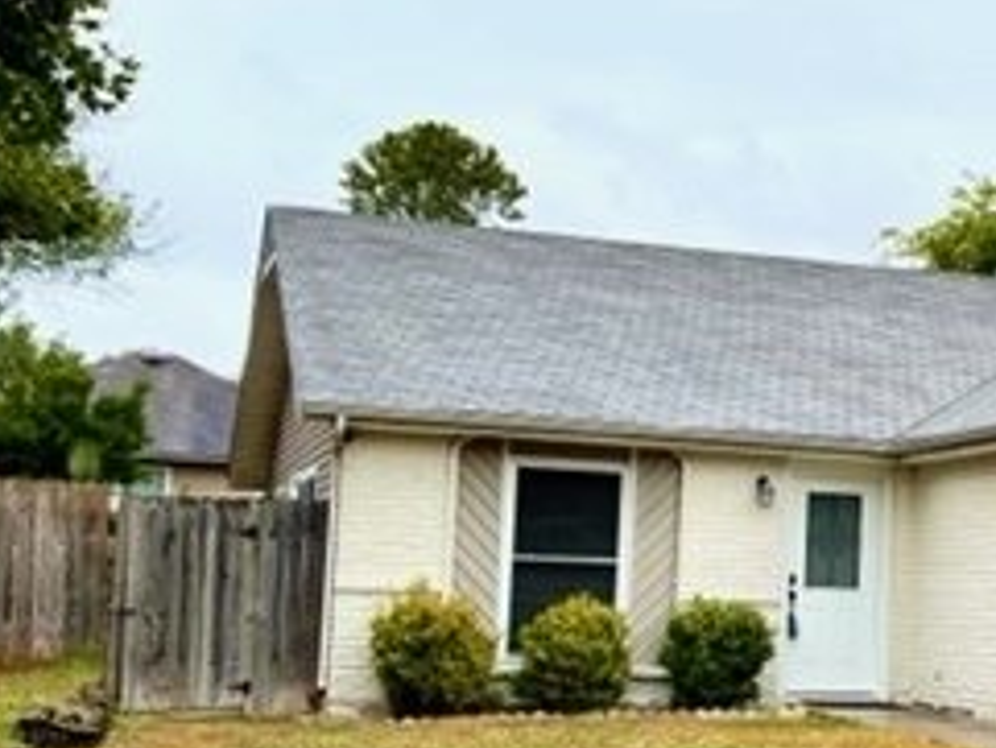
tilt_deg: +4.7
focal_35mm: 69
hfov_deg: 27.0
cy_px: 413
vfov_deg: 21.3
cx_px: 934
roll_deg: -1.5
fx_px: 1986
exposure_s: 1/4202
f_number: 1.6
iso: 32
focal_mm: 5.1
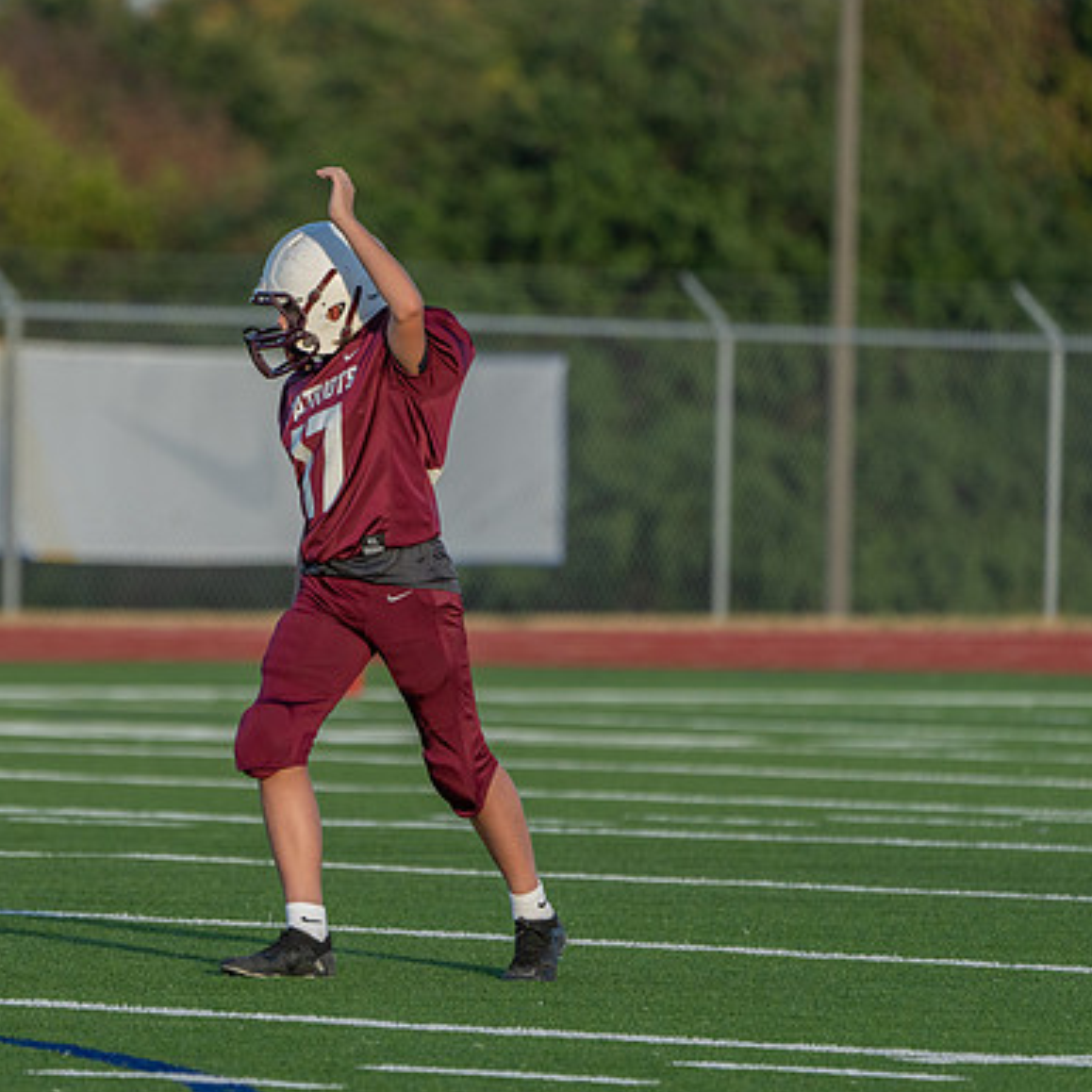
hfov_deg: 2.9
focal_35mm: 599
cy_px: 535
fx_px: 21379
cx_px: 289
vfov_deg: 2.9
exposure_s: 1/1250
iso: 640
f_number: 5.6
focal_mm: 400
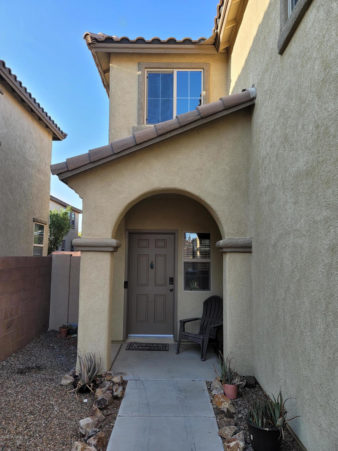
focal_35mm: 25
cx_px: 169
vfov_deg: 69.4
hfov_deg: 54.9
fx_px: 325
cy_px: 226
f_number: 1.8
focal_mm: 7
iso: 20
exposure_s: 1/189
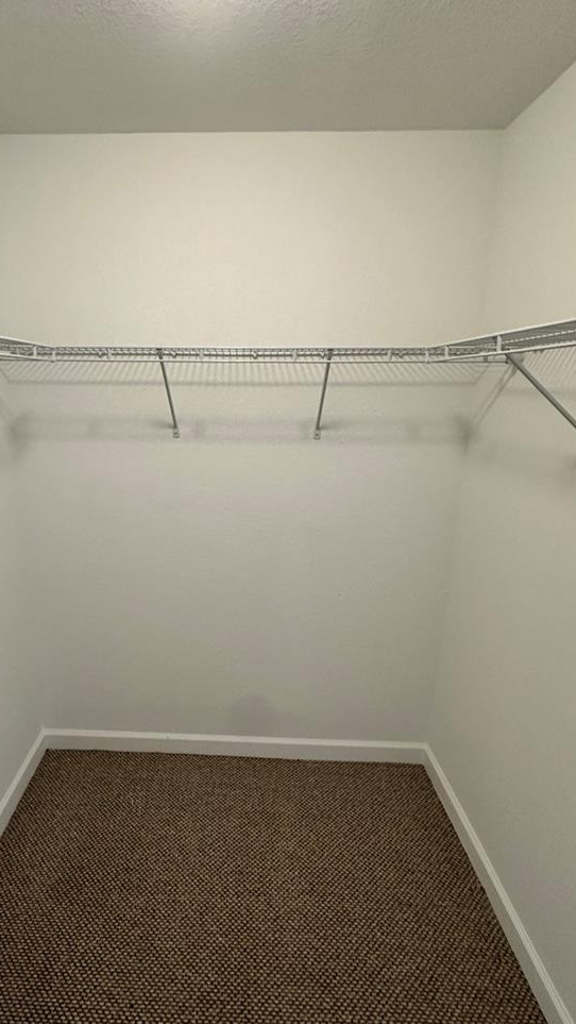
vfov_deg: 89.6
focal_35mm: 19
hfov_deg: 57.7
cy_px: 519
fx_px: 516
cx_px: 217
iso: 200
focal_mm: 2.22
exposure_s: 1/60
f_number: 2.2
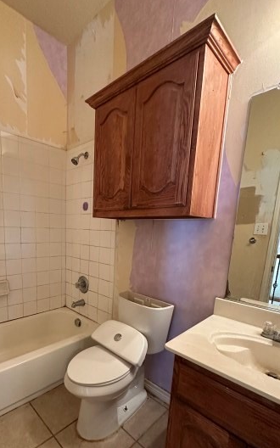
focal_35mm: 18
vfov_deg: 90.0
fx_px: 220
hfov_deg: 64.1
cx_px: 105
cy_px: 266
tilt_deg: -9.4
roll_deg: -3.2
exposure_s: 1/60
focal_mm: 2.22
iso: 500
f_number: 2.2
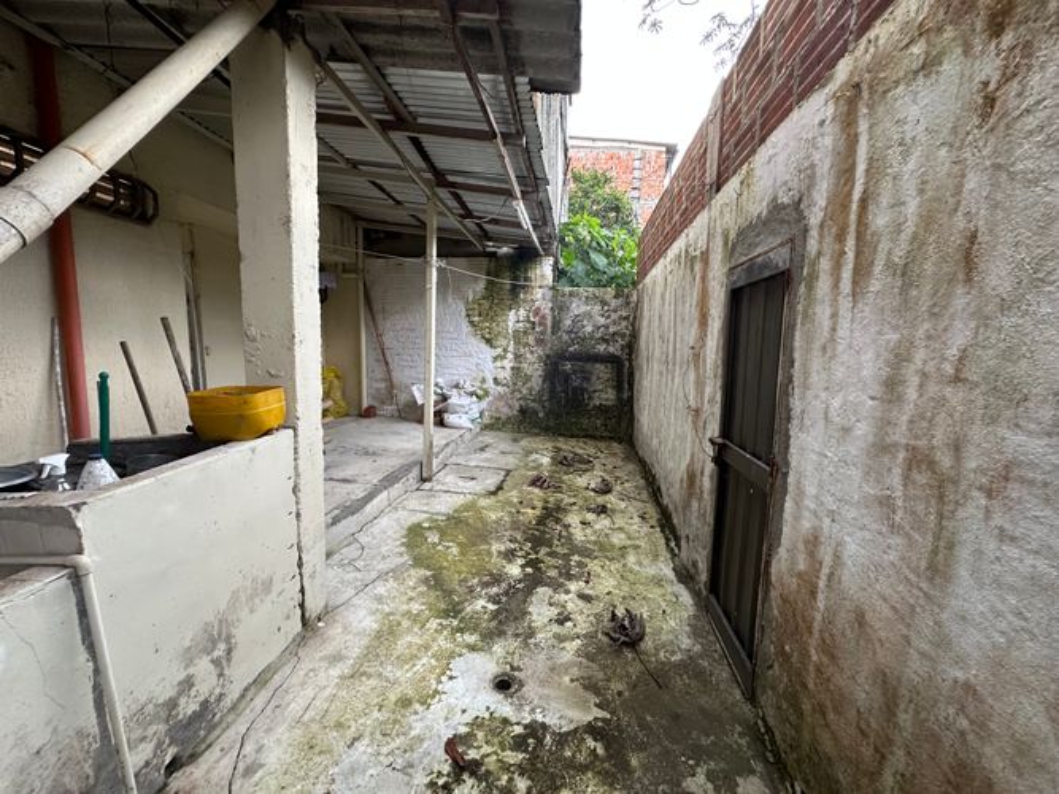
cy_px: 397
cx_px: 530
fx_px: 428
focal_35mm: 14
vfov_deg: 85.7
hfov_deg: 102.1
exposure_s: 1/60
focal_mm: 2.22
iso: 200
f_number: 2.2
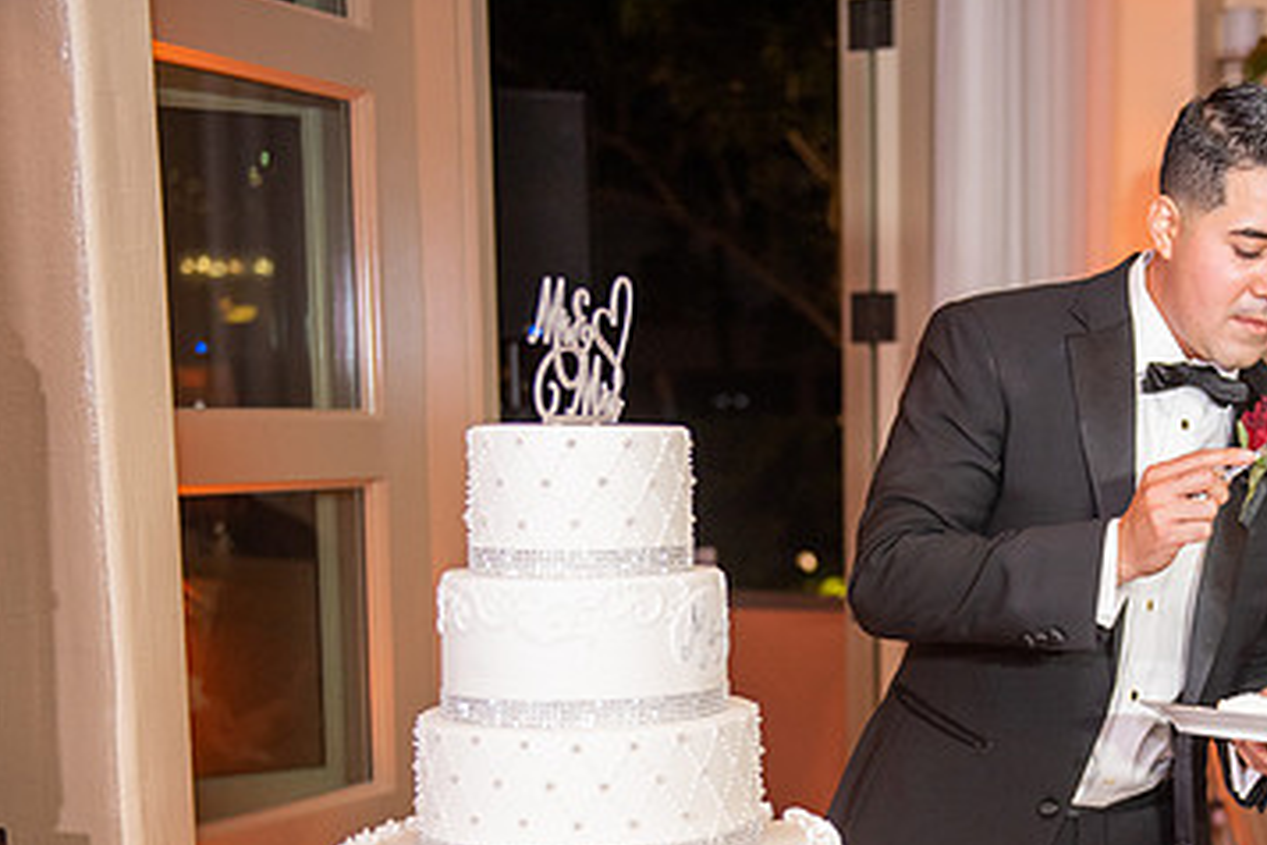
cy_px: 676
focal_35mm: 65
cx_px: 923
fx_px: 2287
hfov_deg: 30.5
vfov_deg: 20.7
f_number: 2.8
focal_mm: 40
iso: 1250
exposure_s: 1/125
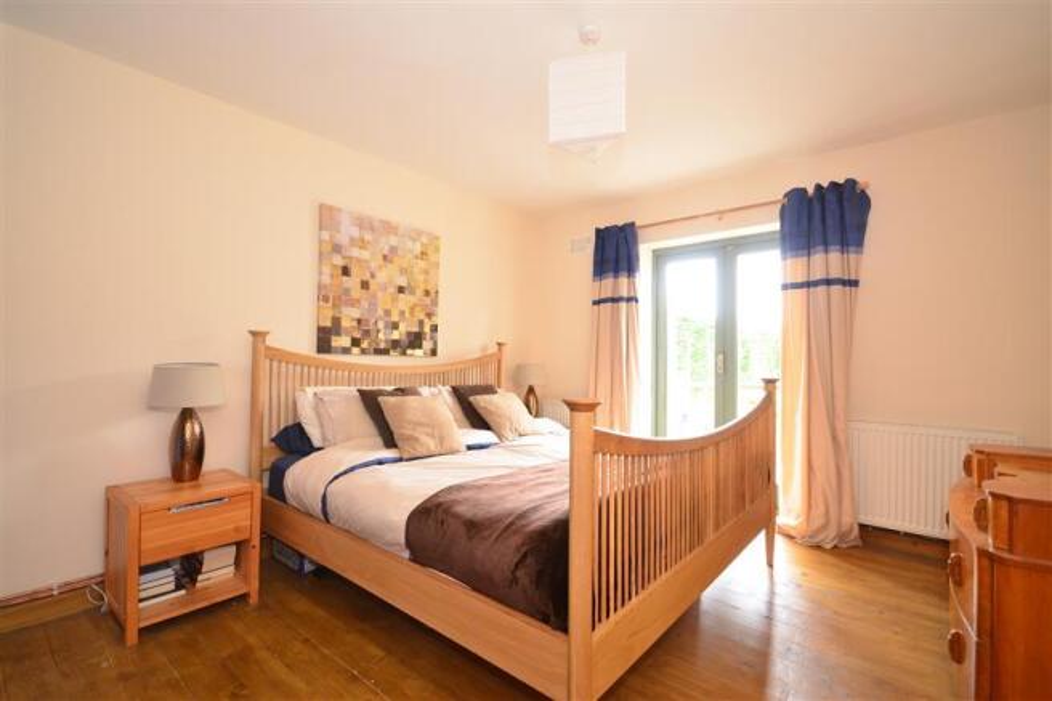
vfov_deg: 72.0
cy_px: 350
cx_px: 526
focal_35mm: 16
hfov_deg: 95.0
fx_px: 482
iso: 400
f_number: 5.6
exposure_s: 1.6
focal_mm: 11
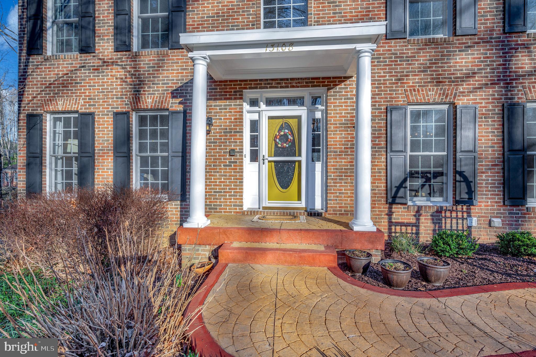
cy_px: 178
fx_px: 245
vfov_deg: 72.0
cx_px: 268
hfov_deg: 95.0
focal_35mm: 16
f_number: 7.1
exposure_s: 1/400
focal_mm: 16.5
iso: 100
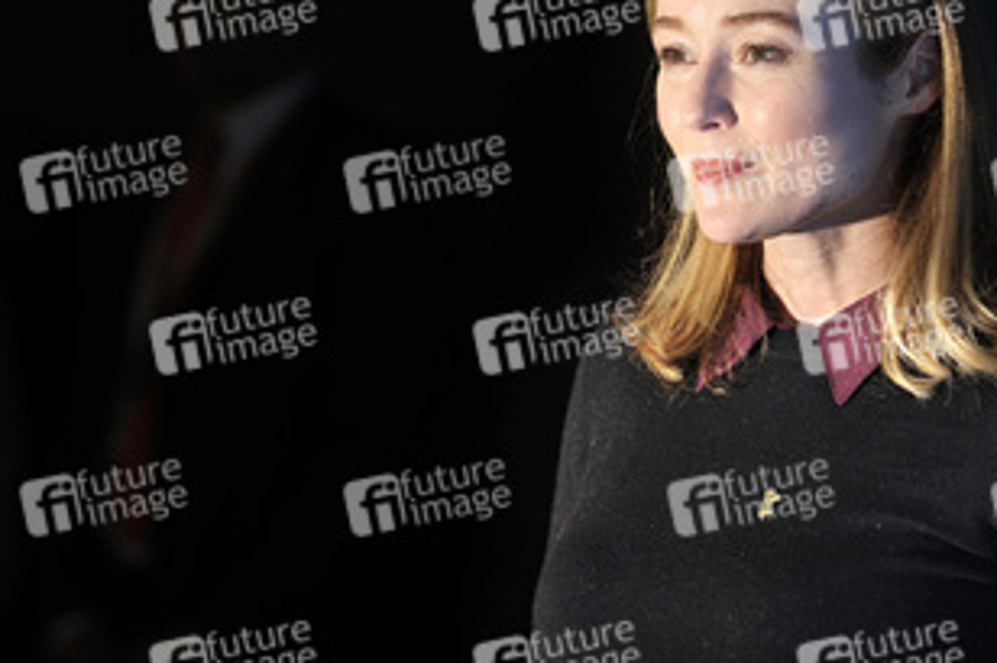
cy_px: 255
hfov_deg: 8.5
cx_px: 469
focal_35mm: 241
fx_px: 6671
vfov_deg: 5.7
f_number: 5
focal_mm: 165
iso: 200
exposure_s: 1/320
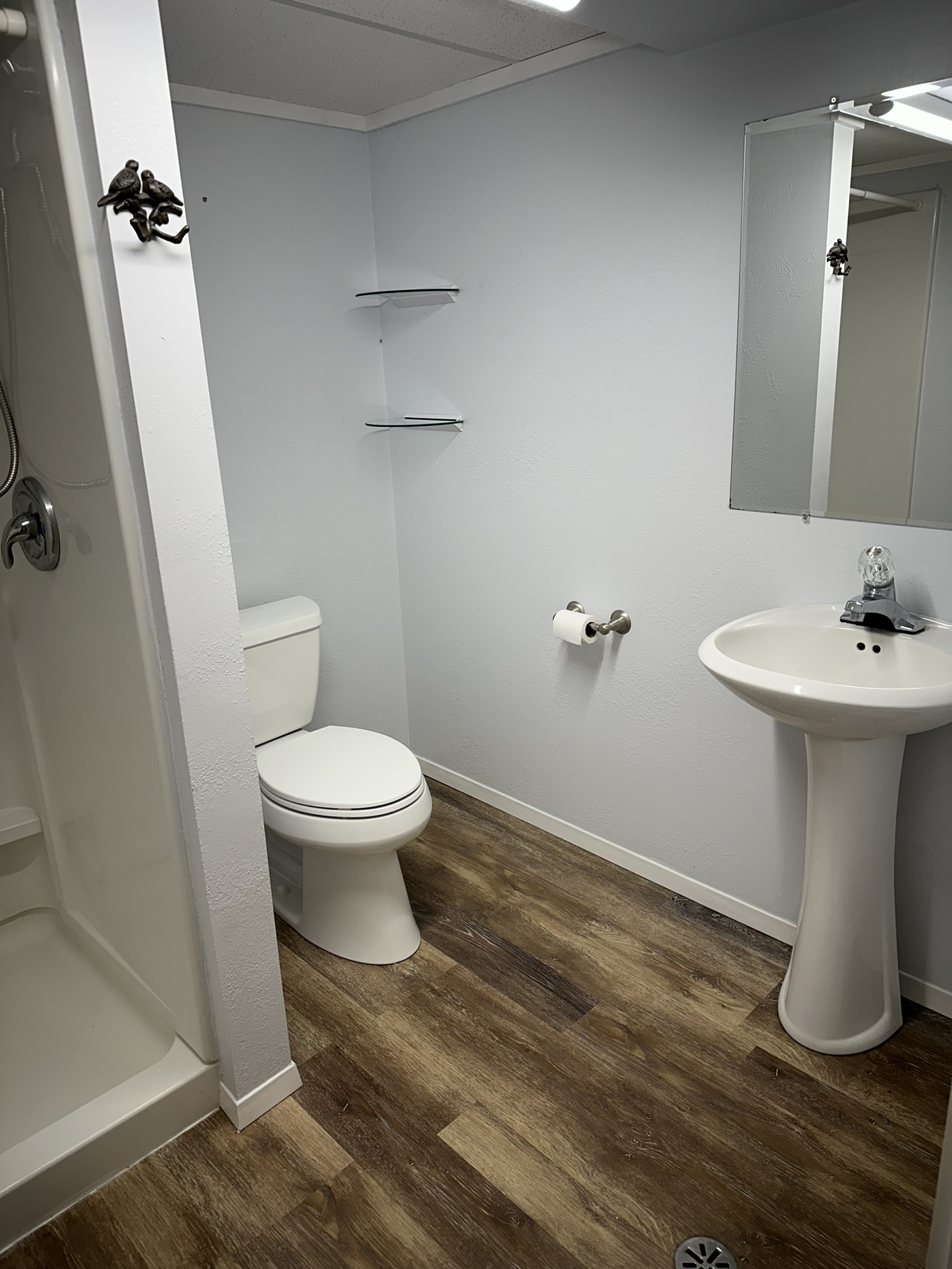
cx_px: 476
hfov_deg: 56.8
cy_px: 634
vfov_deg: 71.6
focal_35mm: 24
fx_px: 880
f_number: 1.78
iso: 100
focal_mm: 6.86
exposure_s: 1/120
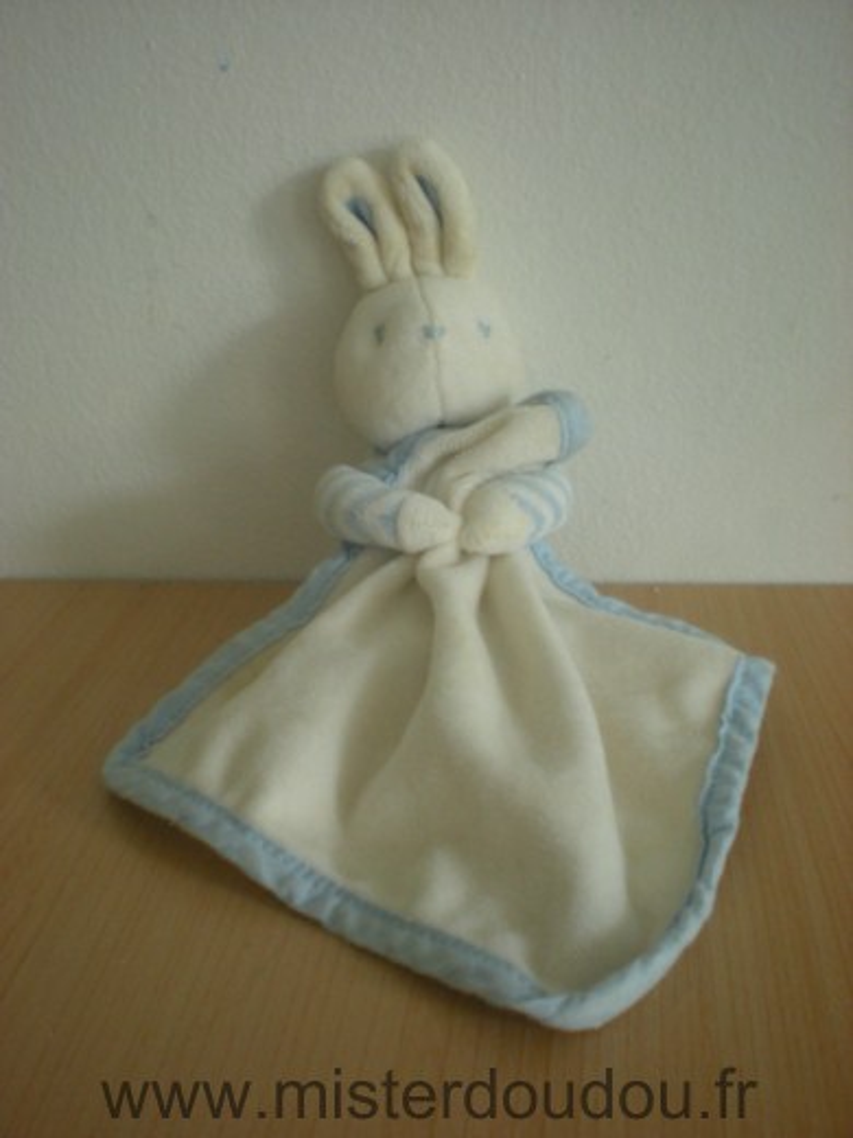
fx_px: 1249
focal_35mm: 38
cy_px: 569
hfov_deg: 37.7
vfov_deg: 49.0
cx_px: 426
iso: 200
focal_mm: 6.3
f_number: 3.1
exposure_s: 1/24.3
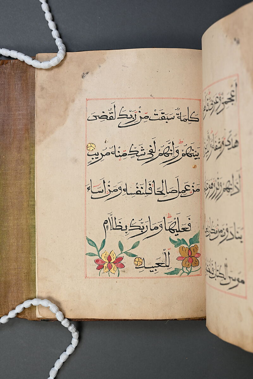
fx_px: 527
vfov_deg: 39.6
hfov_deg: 27.0
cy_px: 190
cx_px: 126
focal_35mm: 50
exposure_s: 1/100
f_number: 5.6
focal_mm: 50
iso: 250
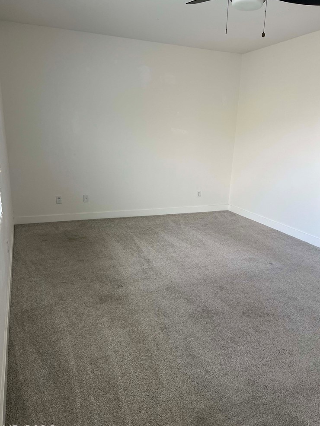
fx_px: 333
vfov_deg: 65.3
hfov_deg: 51.4
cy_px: 219
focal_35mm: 27
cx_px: 159
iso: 64
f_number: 1.5
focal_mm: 5.7
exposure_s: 1/121
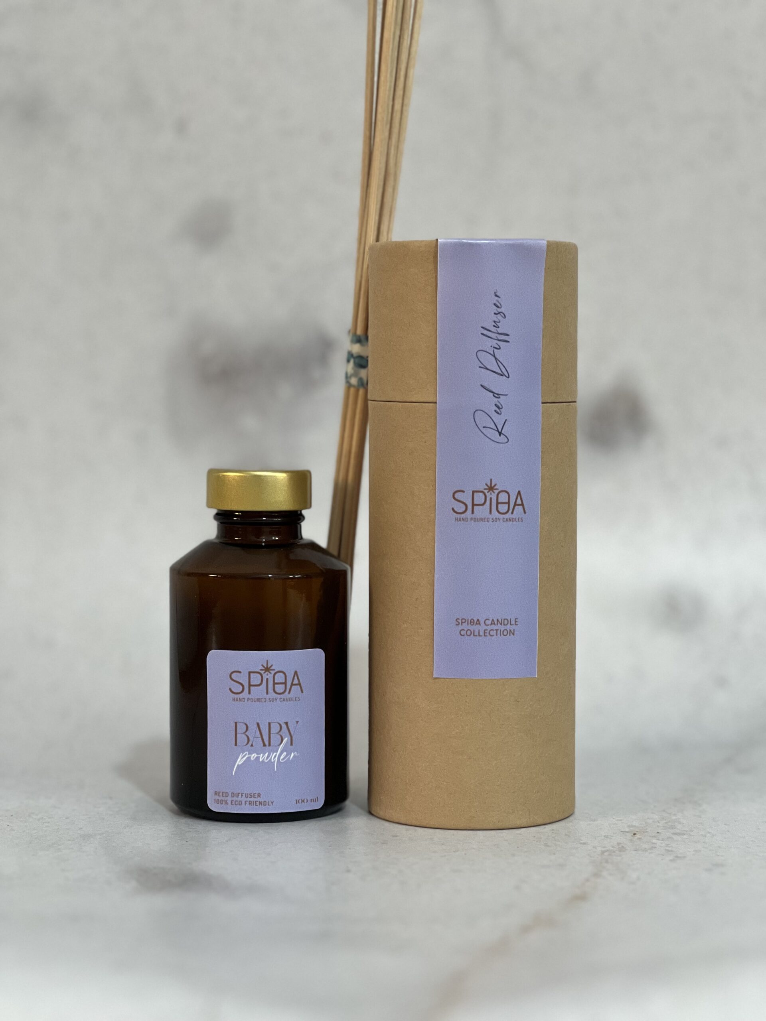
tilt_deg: -2.9
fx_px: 2272
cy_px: 510
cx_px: 383
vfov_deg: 25.3
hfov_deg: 19.1
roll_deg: +0.4
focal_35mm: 77
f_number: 2.8
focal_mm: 9
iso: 250
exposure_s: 1/79
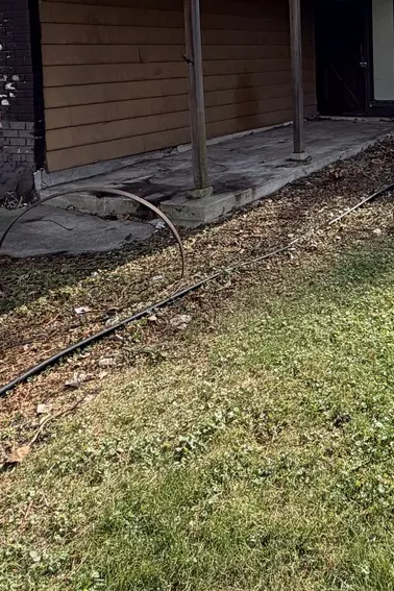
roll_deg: +1.3
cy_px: 72
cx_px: 439
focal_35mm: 37
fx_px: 607
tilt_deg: -3.2
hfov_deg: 31.6
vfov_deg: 47.3
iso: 32
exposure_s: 1/770
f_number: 2.2
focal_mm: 2.22
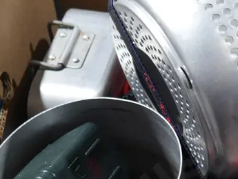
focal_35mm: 83
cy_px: 130
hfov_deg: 22.5
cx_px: 249
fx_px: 571
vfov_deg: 17.7
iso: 500
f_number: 3.5
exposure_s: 1/60
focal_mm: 14
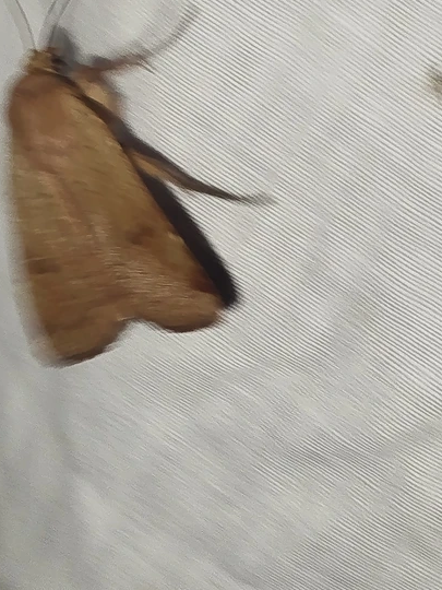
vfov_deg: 19.3
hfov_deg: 14.5
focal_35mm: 102
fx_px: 1737
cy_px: 311
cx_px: 239
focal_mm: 5.31
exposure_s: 1/50
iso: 125
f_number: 1.7
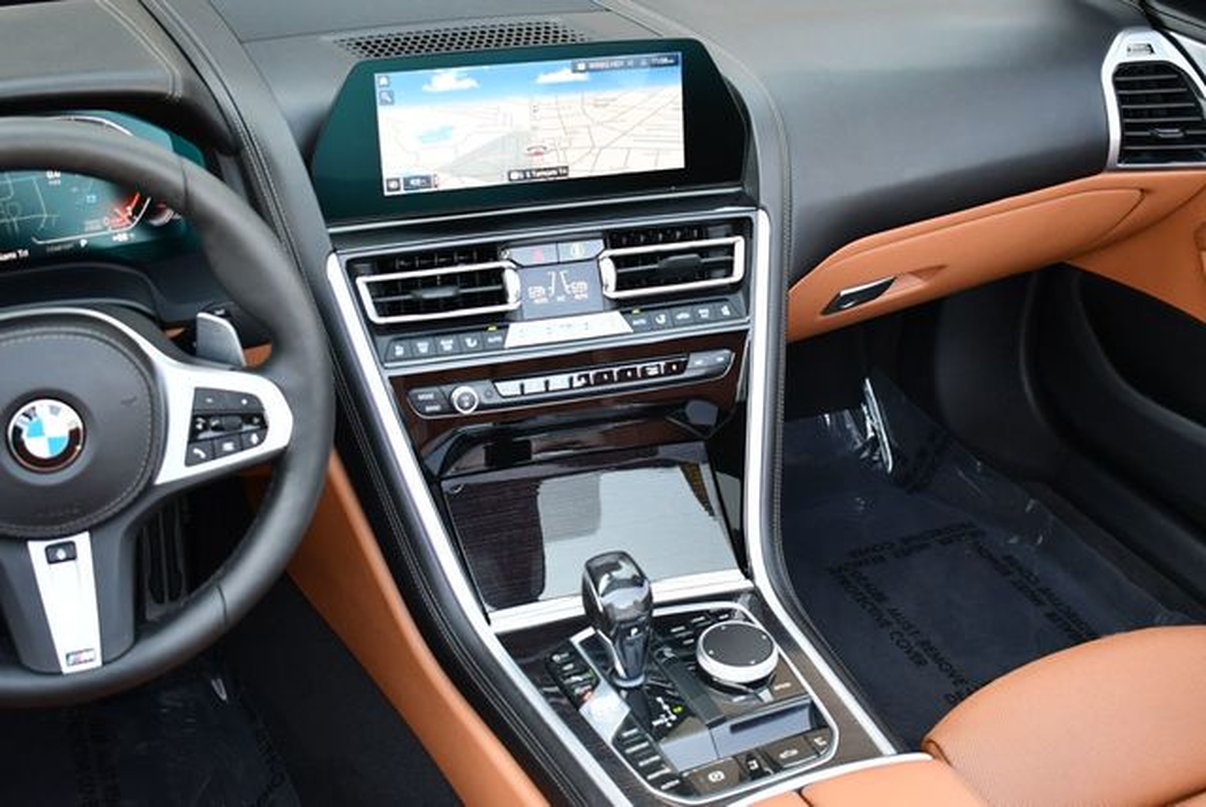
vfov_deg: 28.1
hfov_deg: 41.1
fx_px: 1609
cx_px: 603
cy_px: 404
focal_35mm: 48
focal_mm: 24
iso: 800
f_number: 3.8
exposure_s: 1/250
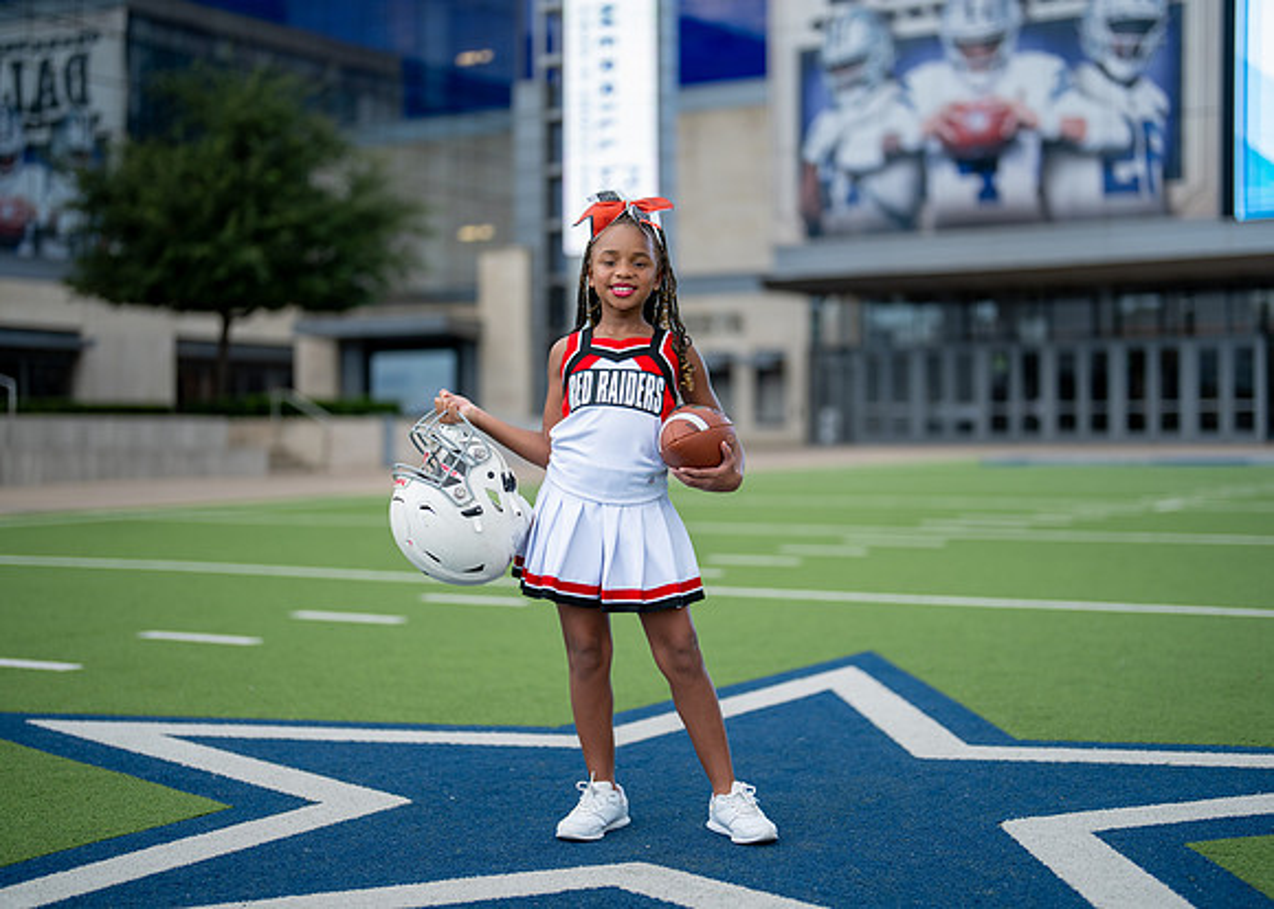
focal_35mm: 55
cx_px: 655
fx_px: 2001
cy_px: 451
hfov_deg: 35.3
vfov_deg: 25.6
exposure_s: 1/1250
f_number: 1.2
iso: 160
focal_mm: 50
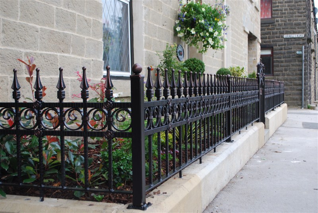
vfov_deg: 28.2
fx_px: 425
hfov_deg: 41.1
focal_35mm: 48
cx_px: 159
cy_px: 106
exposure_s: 1/100
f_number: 5
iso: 200
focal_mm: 32
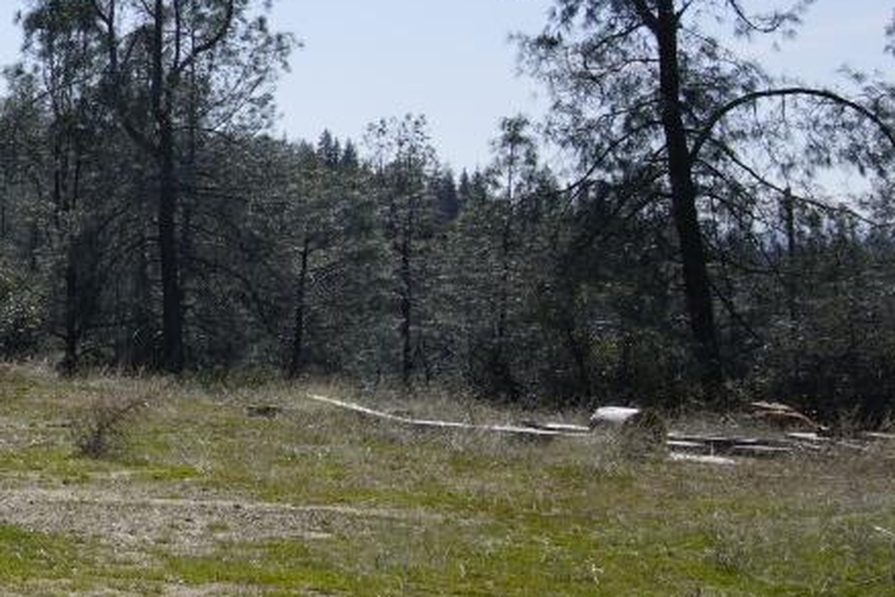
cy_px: 141
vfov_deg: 11.4
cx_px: -413
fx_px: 2983
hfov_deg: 15.8
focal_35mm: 120
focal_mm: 35
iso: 100
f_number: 14
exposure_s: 1/125
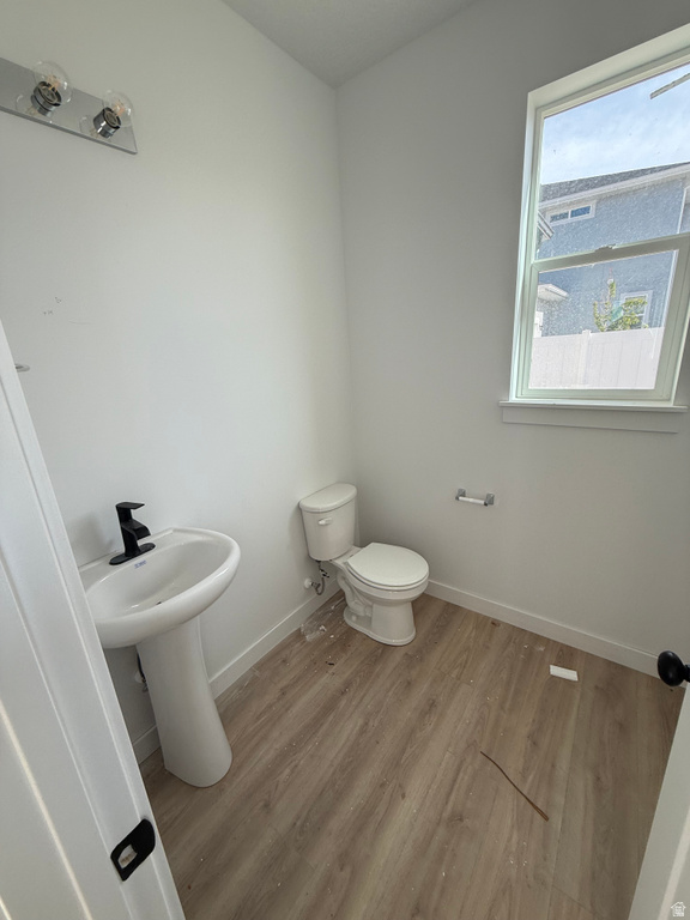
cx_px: 345
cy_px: 460
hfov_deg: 85.7
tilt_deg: -16.4
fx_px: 372
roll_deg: +1.4
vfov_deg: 102.1
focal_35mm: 14
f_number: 2.2
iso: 50
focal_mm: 2.22
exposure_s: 1/179
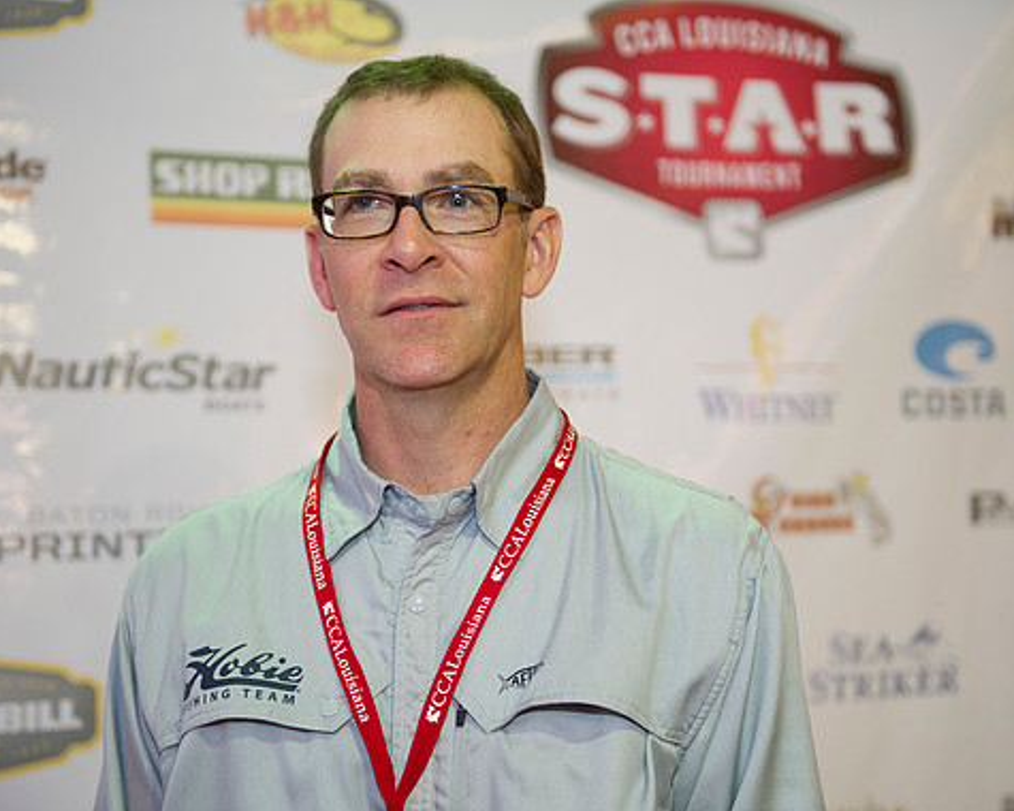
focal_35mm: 63
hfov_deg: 30.0
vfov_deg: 24.2
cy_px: 410
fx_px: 1891
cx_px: 542
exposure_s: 1/80
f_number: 2.8
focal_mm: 55
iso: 1000
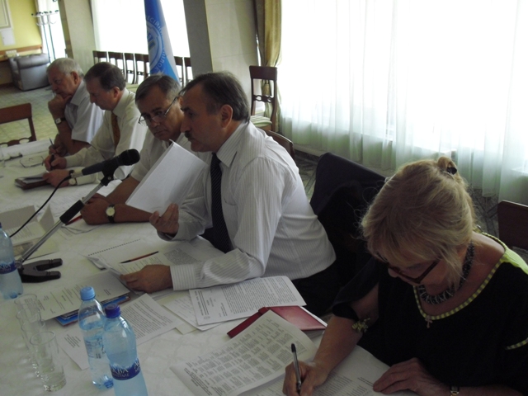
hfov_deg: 49.0
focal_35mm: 38
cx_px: 264
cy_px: 198
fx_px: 580
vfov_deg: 37.7
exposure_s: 1/60
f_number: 2.8
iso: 200
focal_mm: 6.2
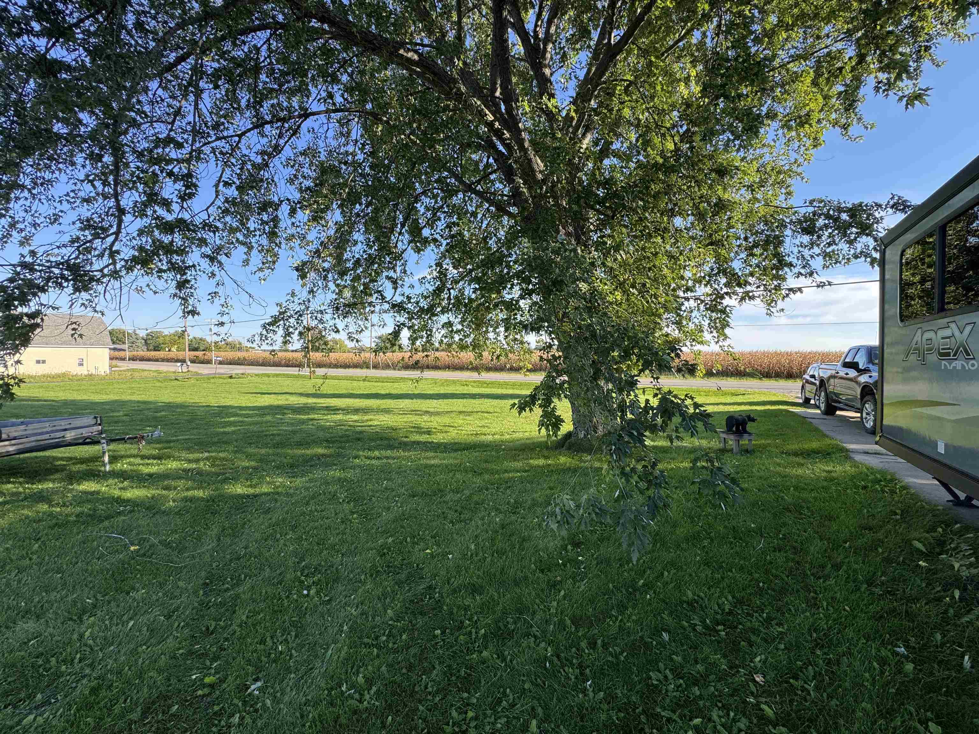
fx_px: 396
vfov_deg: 85.7
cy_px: 367
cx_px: 490
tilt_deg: -0.8
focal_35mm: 14
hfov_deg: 102.1
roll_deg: -2.1
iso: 40
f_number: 2.2
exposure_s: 1/412
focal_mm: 2.22
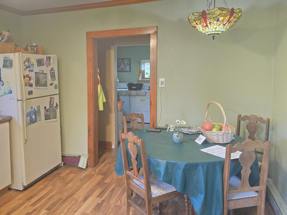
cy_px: 92
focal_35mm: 28
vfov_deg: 49.6
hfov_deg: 62.9
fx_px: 232
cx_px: 116
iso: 1000
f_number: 1.7
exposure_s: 1/60
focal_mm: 6.3
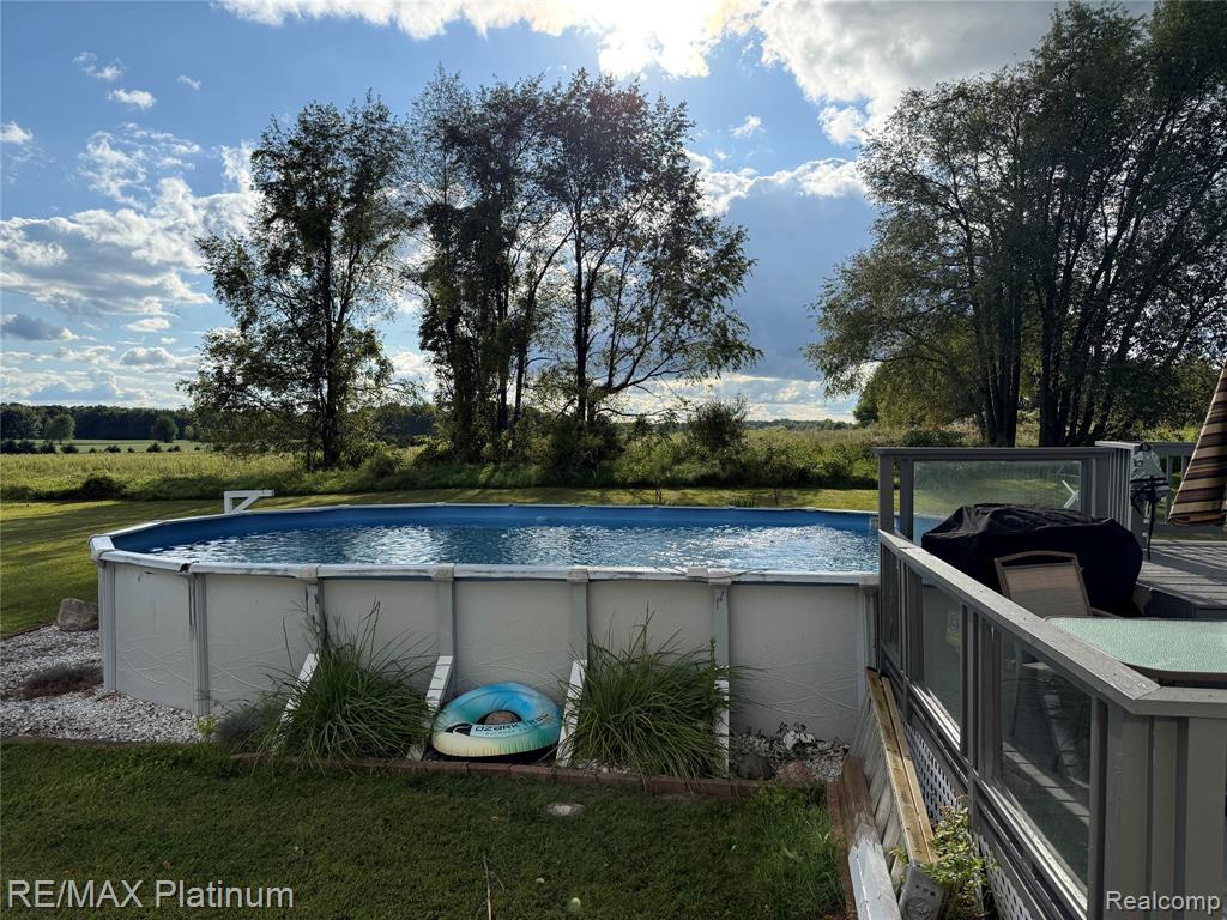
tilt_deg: -1.2
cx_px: 614
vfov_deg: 56.8
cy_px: 460
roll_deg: +0.7
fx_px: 851
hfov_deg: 71.6
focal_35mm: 24
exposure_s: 1/7353
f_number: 1.78
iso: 125
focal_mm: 6.76
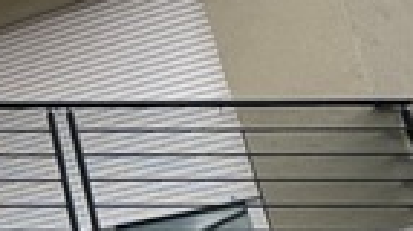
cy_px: 185
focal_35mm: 107
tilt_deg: +22.3
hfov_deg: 13.4
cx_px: -630
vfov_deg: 11.2
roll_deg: +0.0
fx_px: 1170
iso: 50
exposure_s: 1/388
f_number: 2.2
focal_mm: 2.22
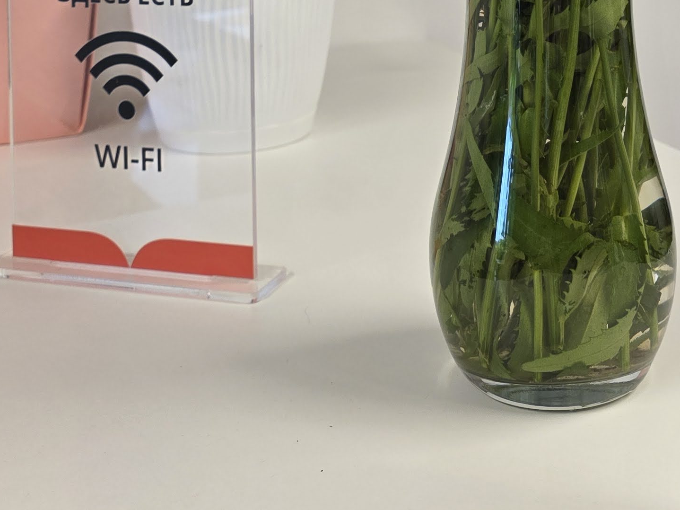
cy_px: -171
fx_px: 1257
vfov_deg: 20.7
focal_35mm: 64
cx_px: 479
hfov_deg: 29.9
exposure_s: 1/61.3
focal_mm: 6.3
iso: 64
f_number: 1.7
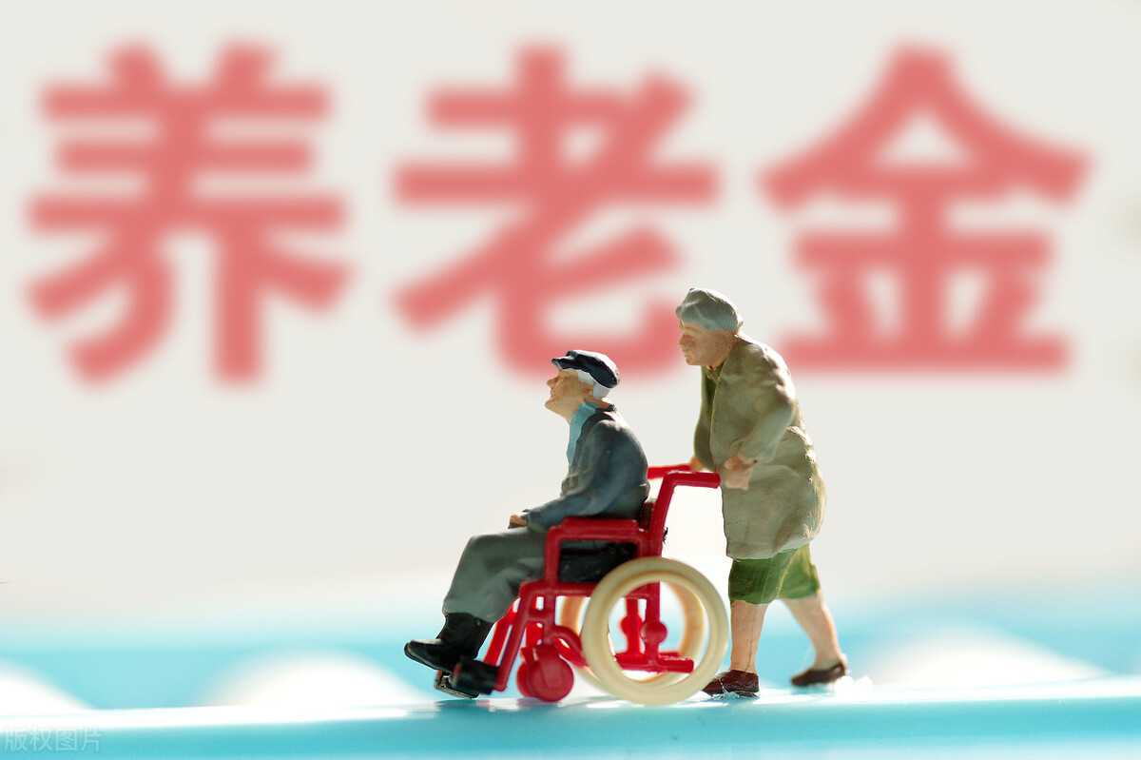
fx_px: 4752
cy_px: 380
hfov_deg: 13.7
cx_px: 570
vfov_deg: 9.1
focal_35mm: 150
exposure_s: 1/200
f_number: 4.5
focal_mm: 100
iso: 800
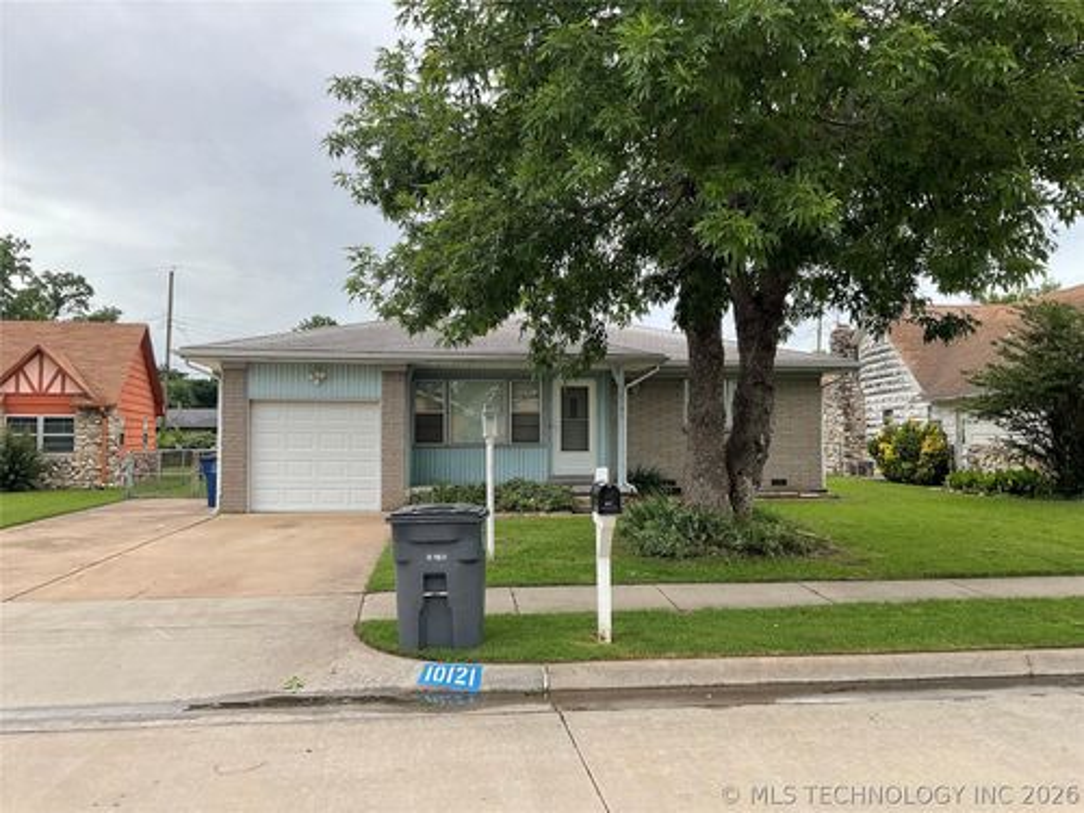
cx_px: 542
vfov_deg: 48.2
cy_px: 406
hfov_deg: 61.7
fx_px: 908
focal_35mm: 29
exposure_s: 1/674
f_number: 1.8
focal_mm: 3
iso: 16
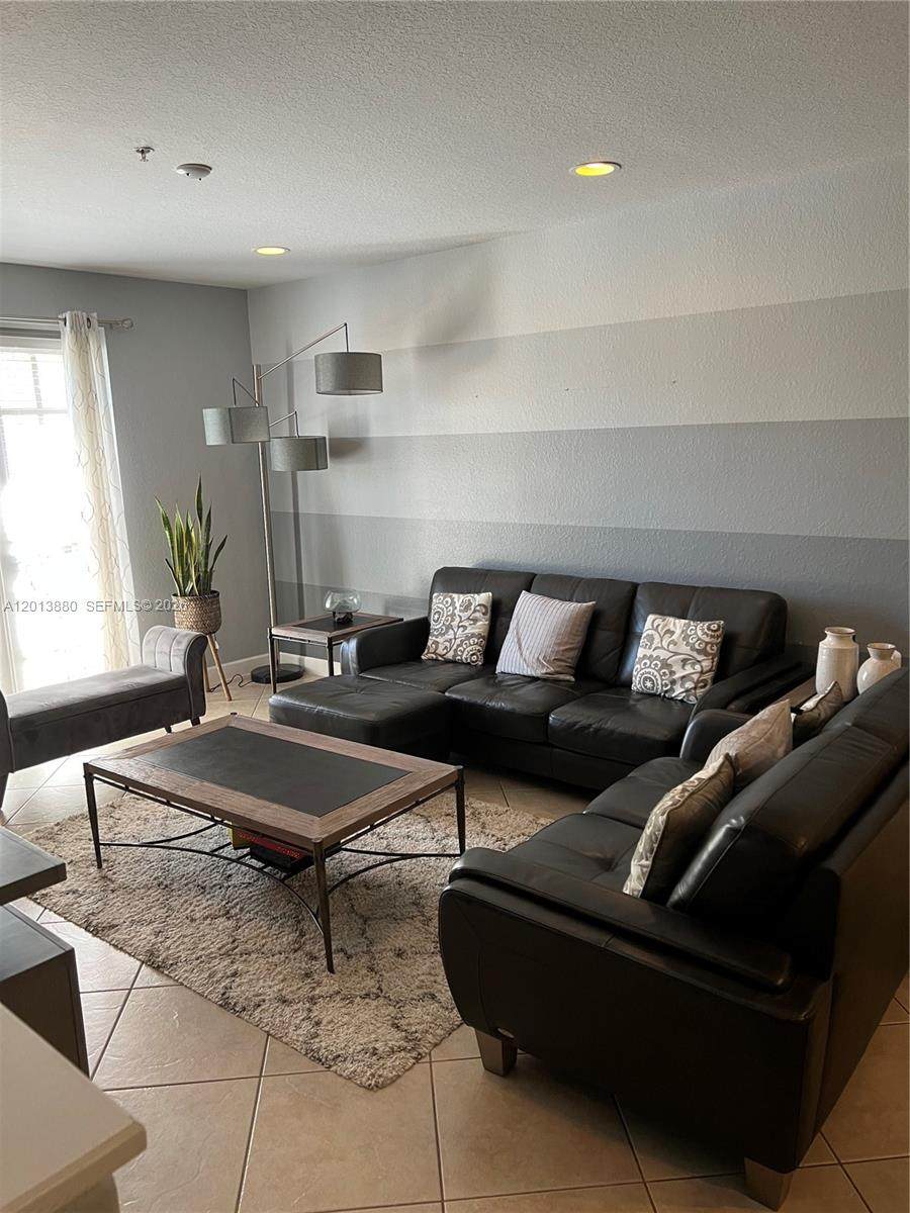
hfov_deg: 53.1
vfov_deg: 67.3
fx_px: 911
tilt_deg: -12.2
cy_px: 606
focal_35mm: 26
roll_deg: +1.8
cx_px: 455
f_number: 1.5
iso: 125
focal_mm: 5.7
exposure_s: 1/60
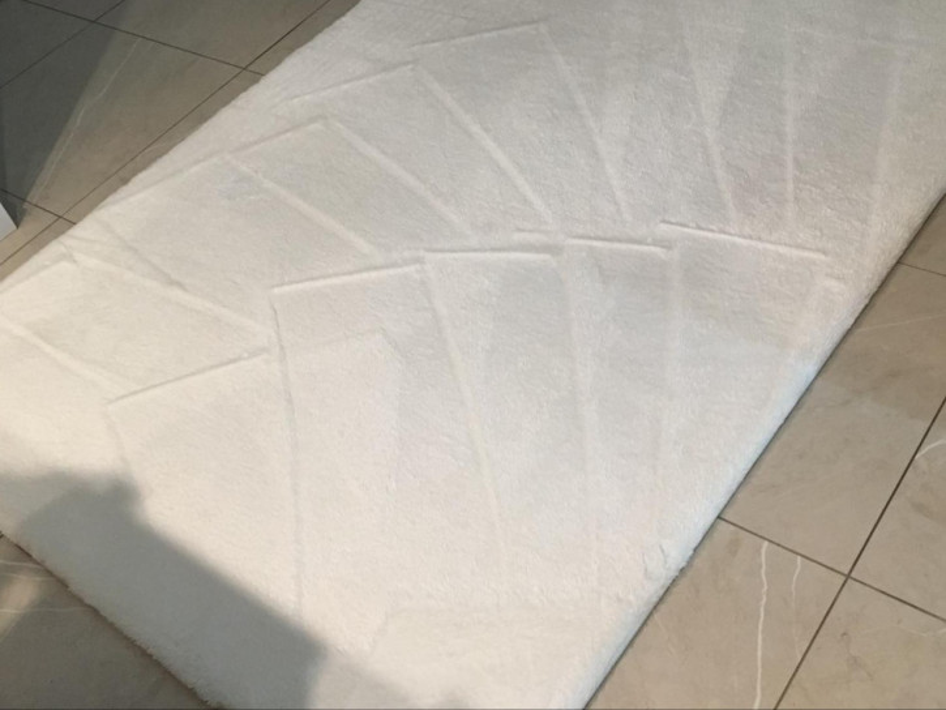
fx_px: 711
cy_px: 355
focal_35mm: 26
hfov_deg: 67.3
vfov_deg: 53.1
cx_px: 473
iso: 32
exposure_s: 1/2105
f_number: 1.8
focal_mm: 4.2
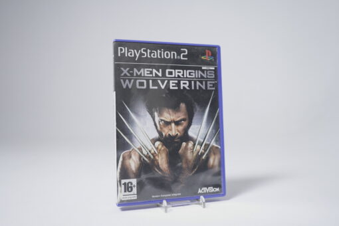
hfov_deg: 58.7
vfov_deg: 41.1
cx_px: 170
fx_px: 301
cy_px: 113
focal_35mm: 32
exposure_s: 1/5
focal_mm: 32
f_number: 5
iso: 100
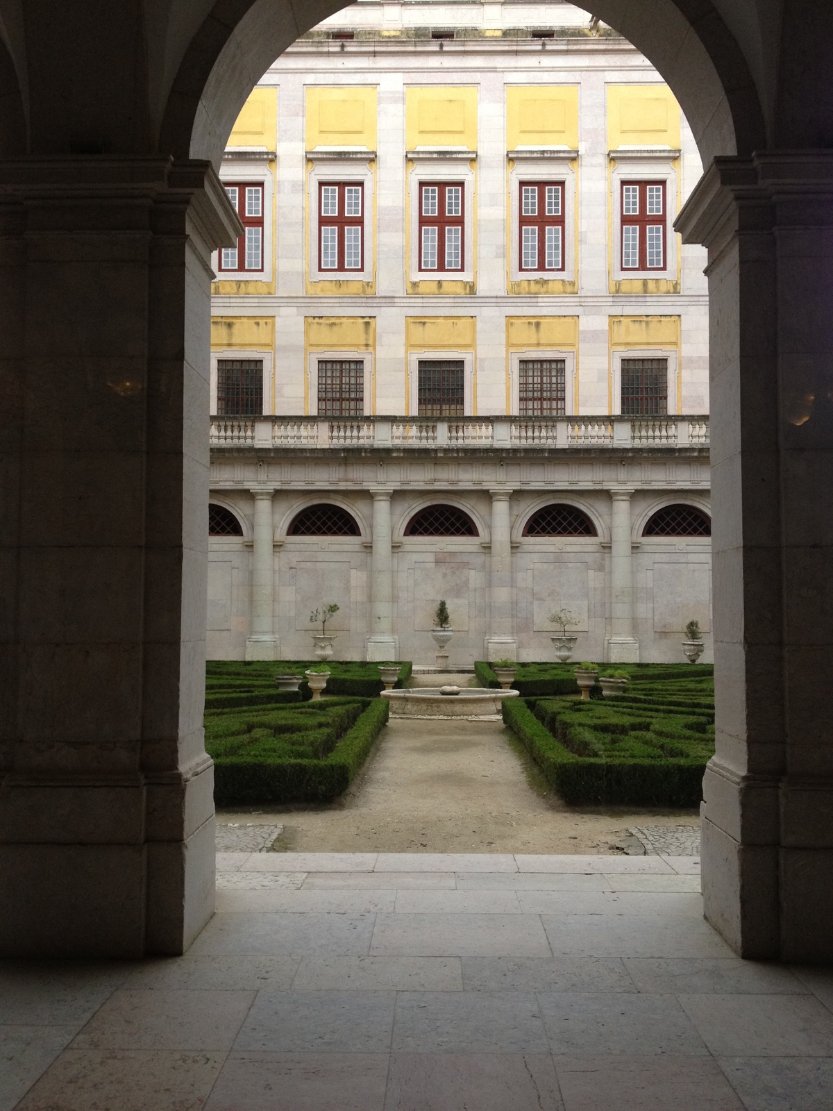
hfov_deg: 40.7
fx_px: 1123
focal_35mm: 35
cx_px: 416
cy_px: 556
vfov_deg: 52.6
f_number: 2.4
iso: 125
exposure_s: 1/20
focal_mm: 4.28
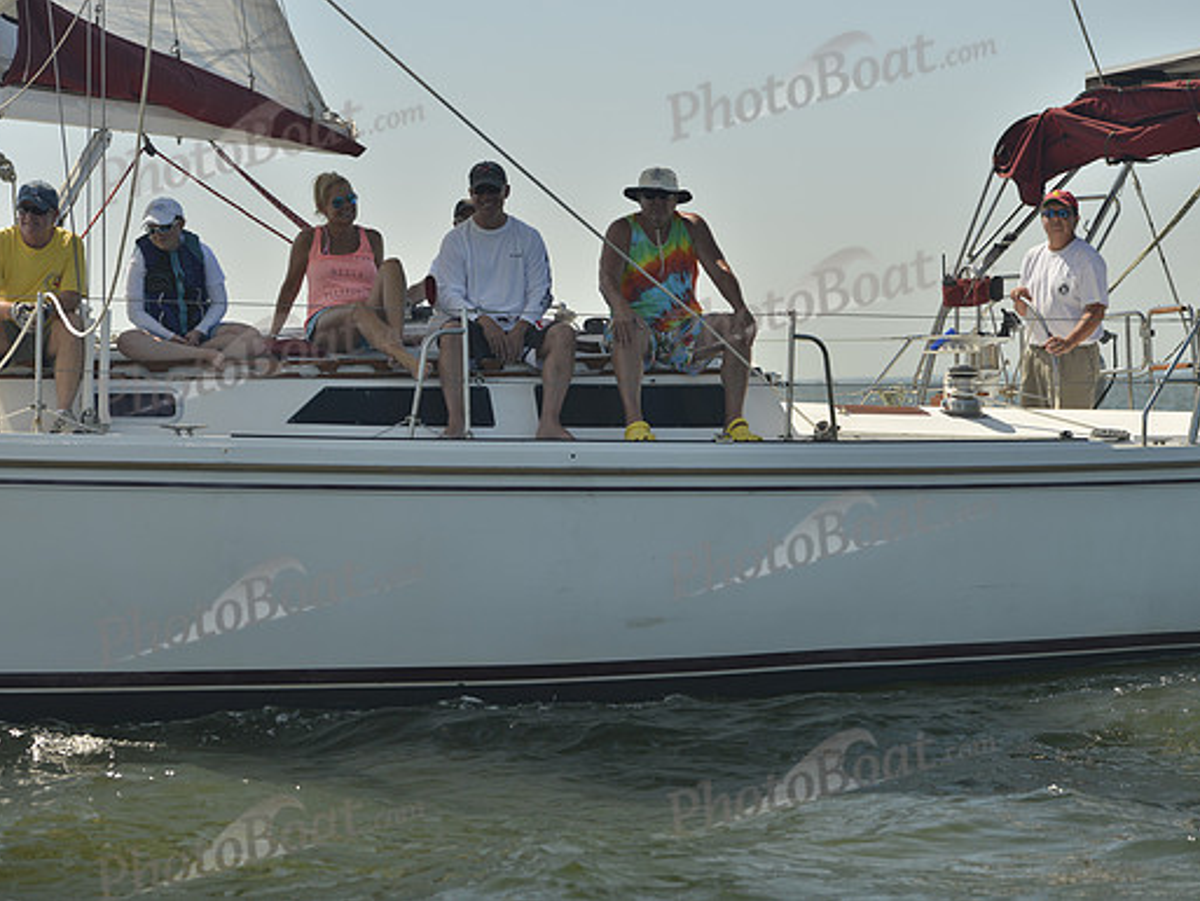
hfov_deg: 19.6
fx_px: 3467
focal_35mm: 100
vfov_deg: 14.8
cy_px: 450
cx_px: 547
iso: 200
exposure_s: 1/800
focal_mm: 92
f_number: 5
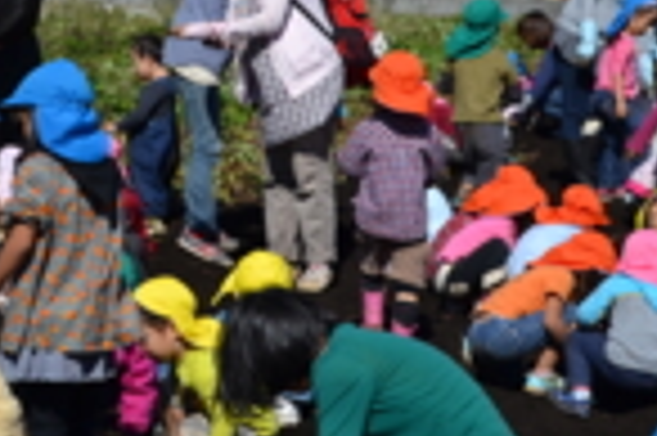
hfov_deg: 13.8
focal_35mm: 148
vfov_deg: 9.2
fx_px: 2698
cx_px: 148
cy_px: 34
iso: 100
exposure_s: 1/320
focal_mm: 36
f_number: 9
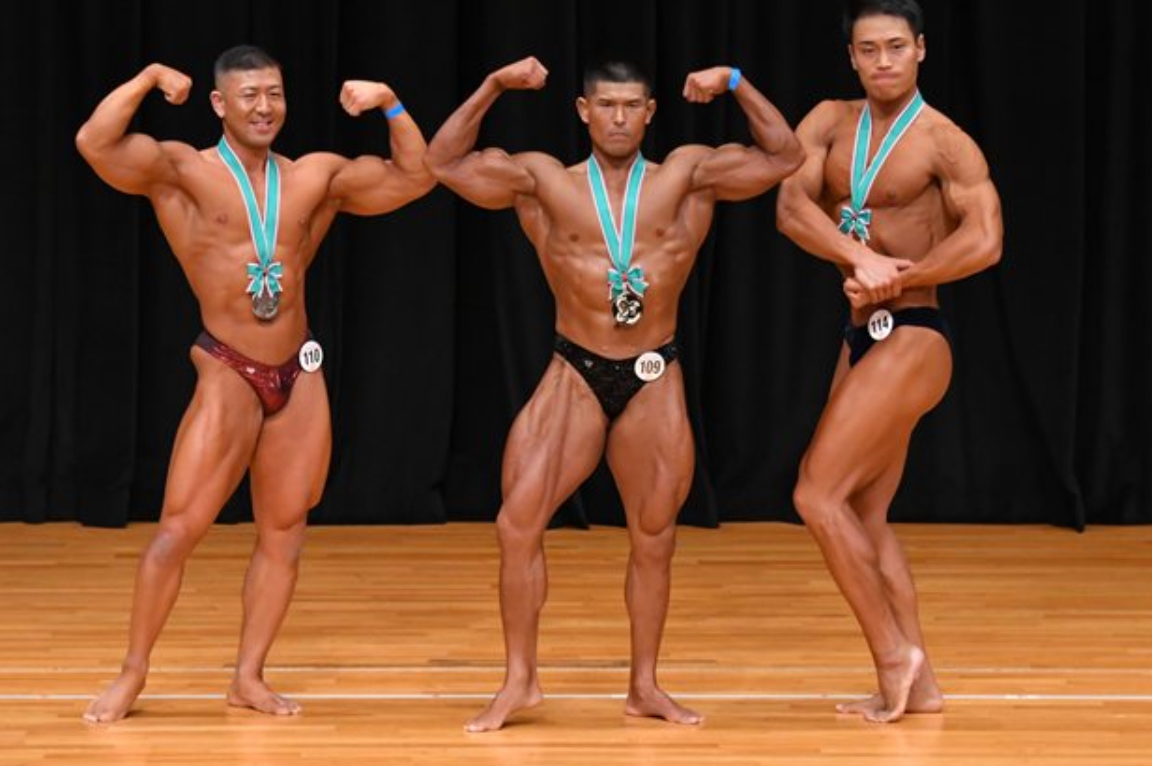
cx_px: 543
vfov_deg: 4.9
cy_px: 407
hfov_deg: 7.3
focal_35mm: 283
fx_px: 9051
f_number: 5.6
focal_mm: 150
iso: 3200
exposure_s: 1/400
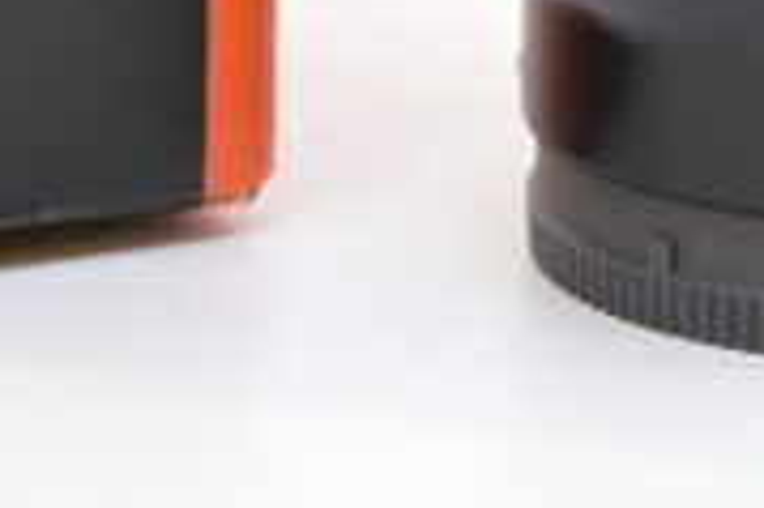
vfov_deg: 3.5
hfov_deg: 5.4
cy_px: -822
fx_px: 8142
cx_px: -73
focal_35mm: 384
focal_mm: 67
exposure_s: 1/250
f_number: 6.3
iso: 1600
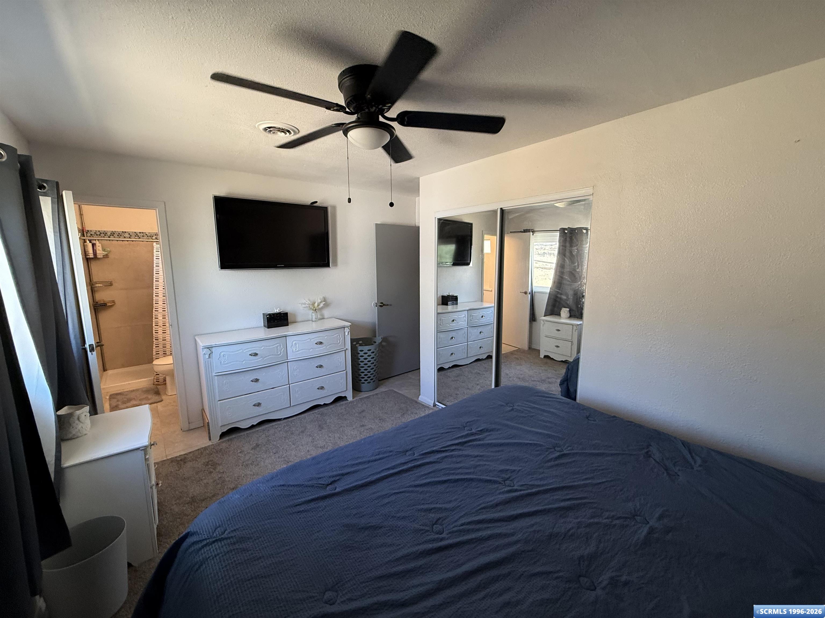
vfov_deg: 85.7
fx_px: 334
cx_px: 412
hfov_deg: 102.1
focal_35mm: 14
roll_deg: +0.4
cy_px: 309
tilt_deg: -7.2
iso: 200
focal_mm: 2.22
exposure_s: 1/60
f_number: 2.2
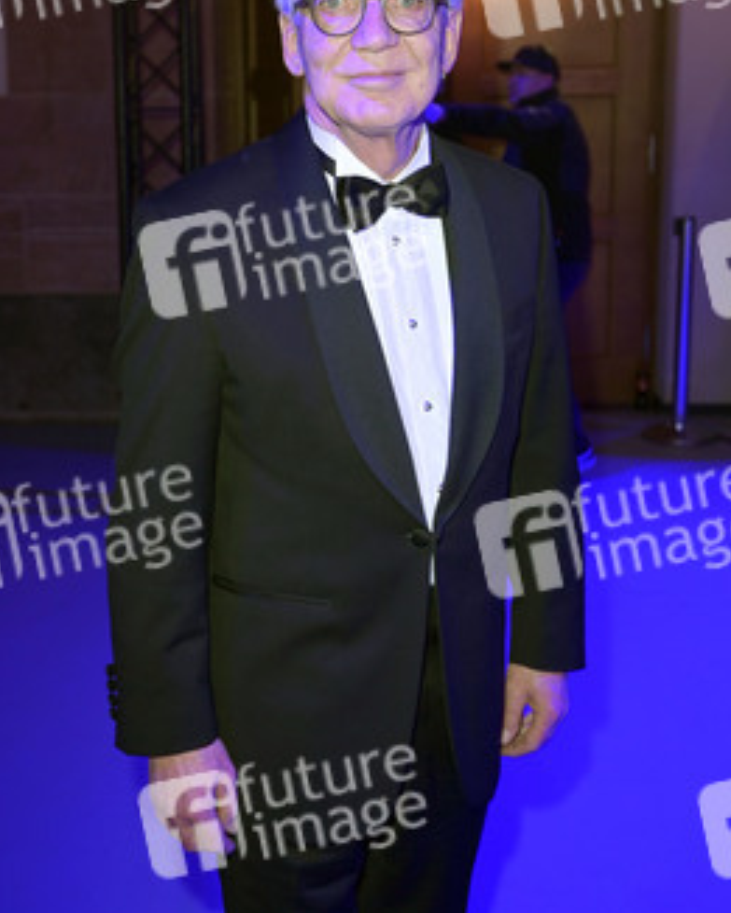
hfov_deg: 32.8
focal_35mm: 46
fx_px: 1243
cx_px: 364
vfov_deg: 40.2
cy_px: 392
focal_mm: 40
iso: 800
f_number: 5
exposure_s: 1/30
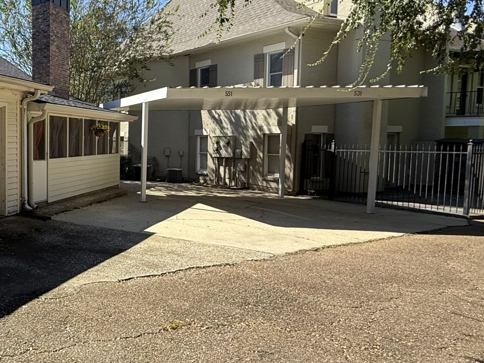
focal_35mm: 29
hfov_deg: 49.5
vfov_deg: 48.1
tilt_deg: -2.4
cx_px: -7
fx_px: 405
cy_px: 164
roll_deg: -0.1
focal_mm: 2.22
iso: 64
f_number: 2.2
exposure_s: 1/717
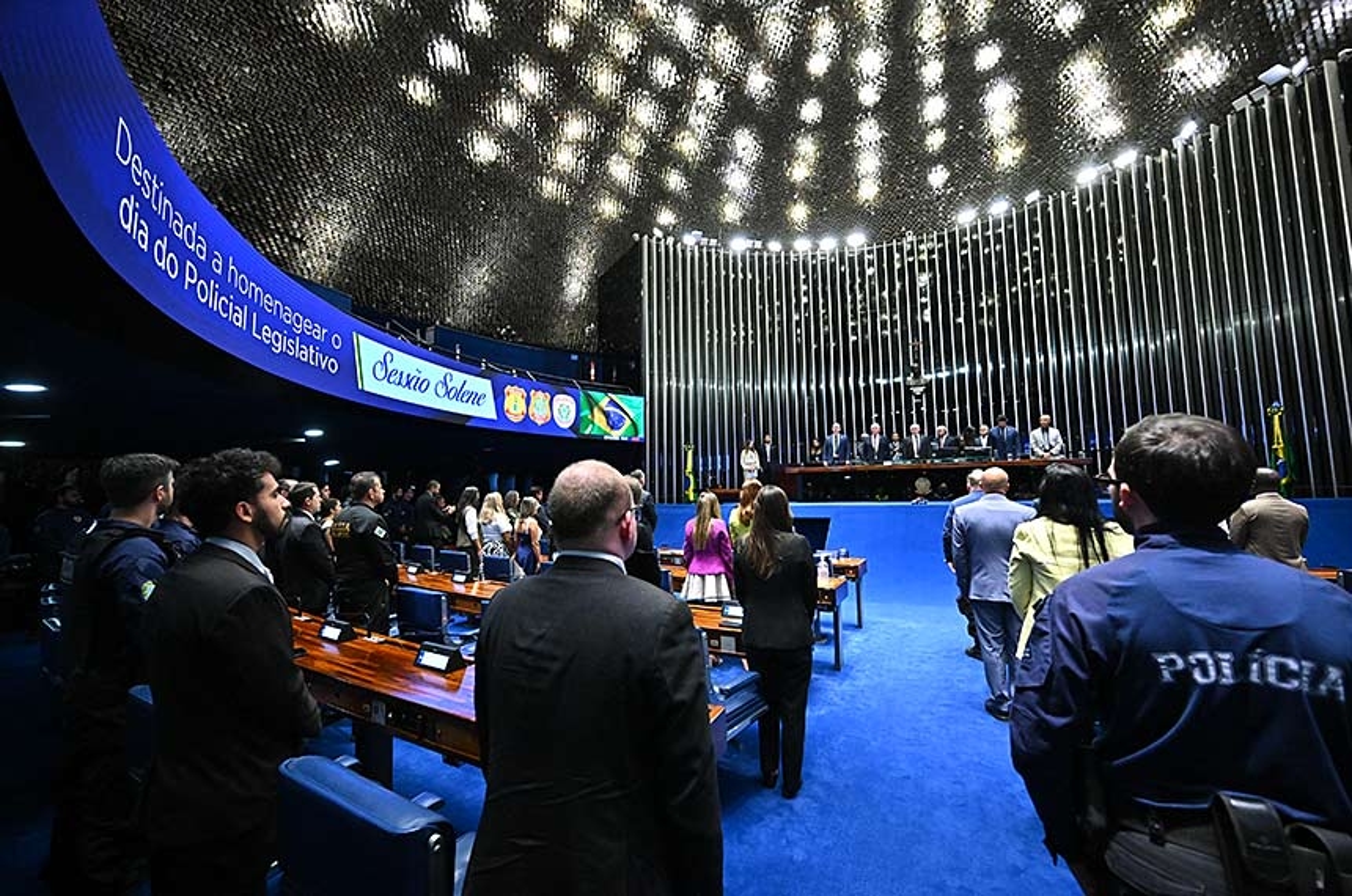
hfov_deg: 104.4
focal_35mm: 14
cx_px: 676
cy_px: 448
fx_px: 525
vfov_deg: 81.0
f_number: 4
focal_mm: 14
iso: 5000
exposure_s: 1/250
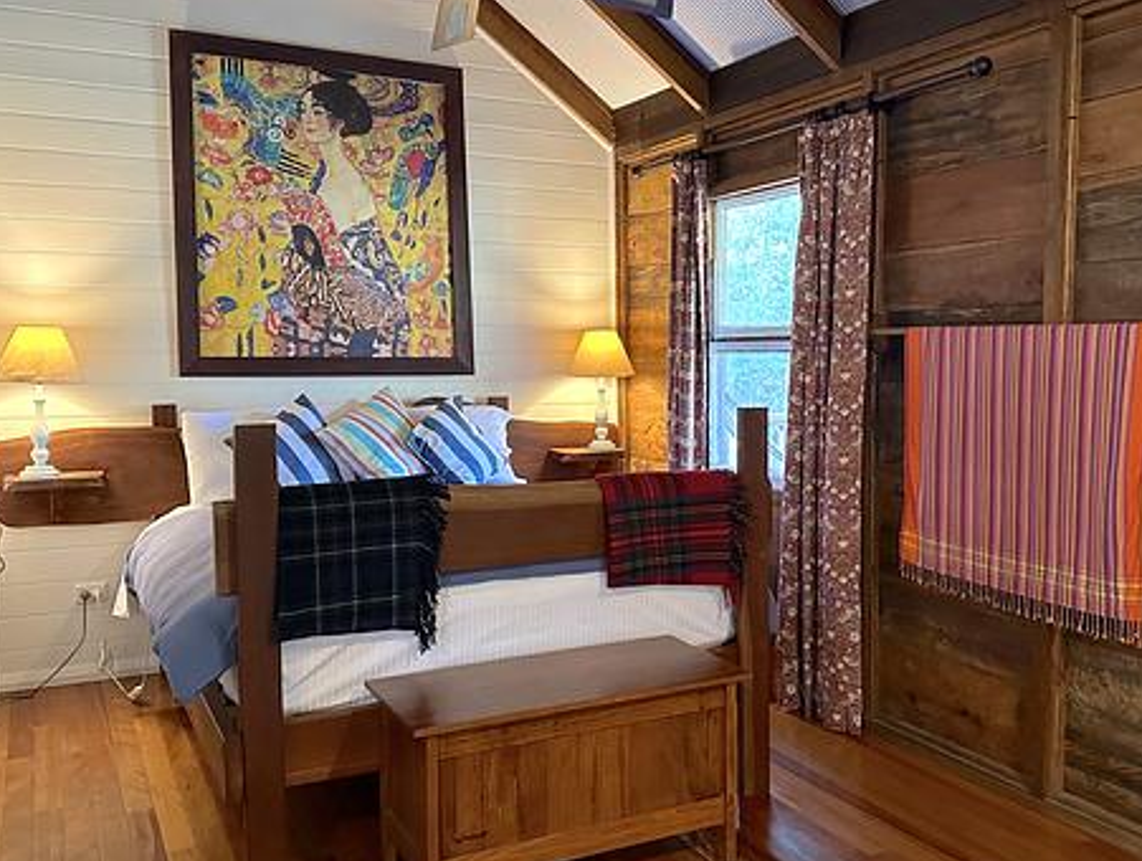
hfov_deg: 55.2
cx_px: 610
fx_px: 1091
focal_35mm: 33
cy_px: 427
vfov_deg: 43.1
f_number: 1.78
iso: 1000
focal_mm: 6.86
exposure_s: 1/50
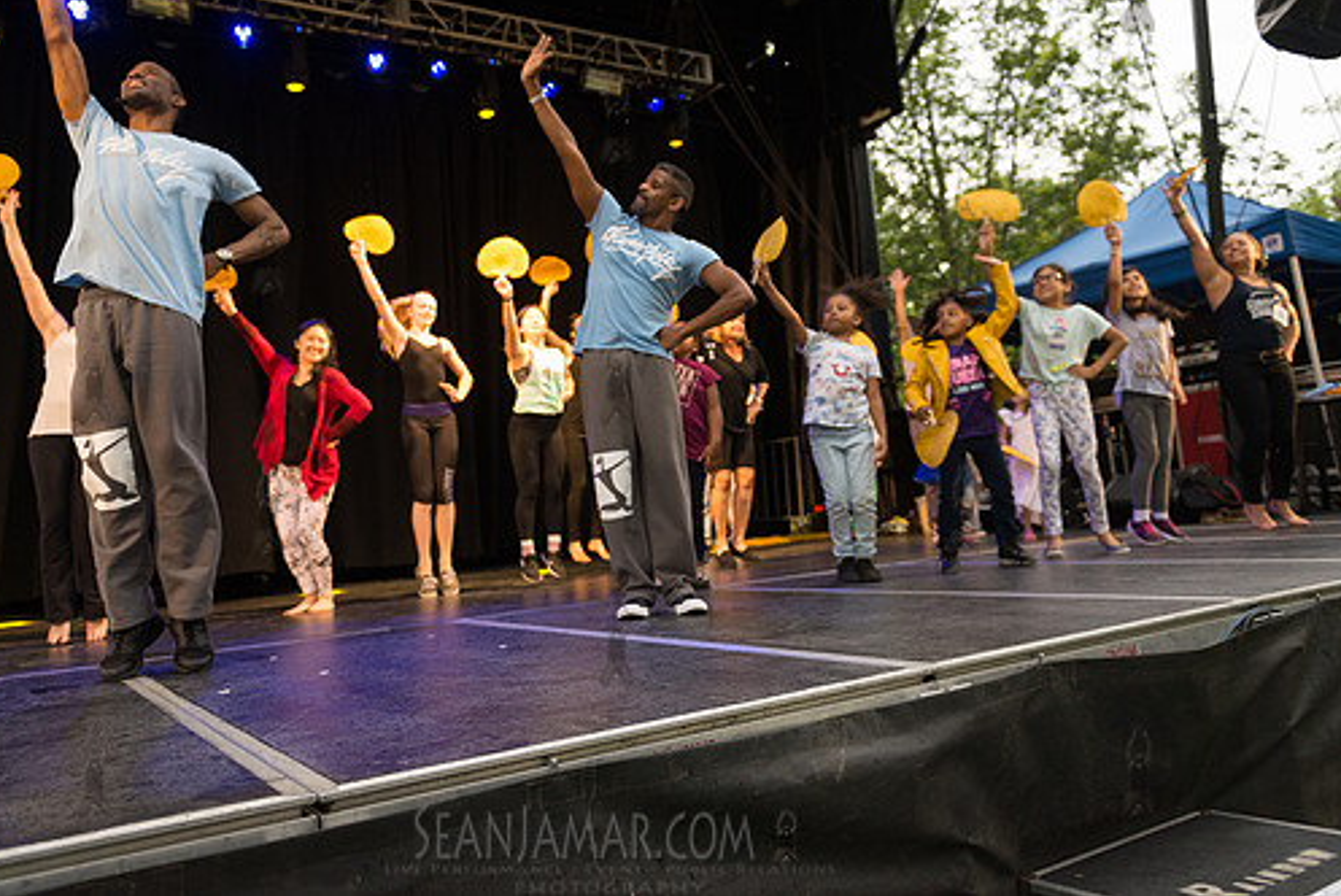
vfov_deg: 46.3
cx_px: 615
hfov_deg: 65.3
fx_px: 1044
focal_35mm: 28
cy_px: 376
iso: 1600
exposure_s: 1/1250
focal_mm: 24
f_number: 2.8
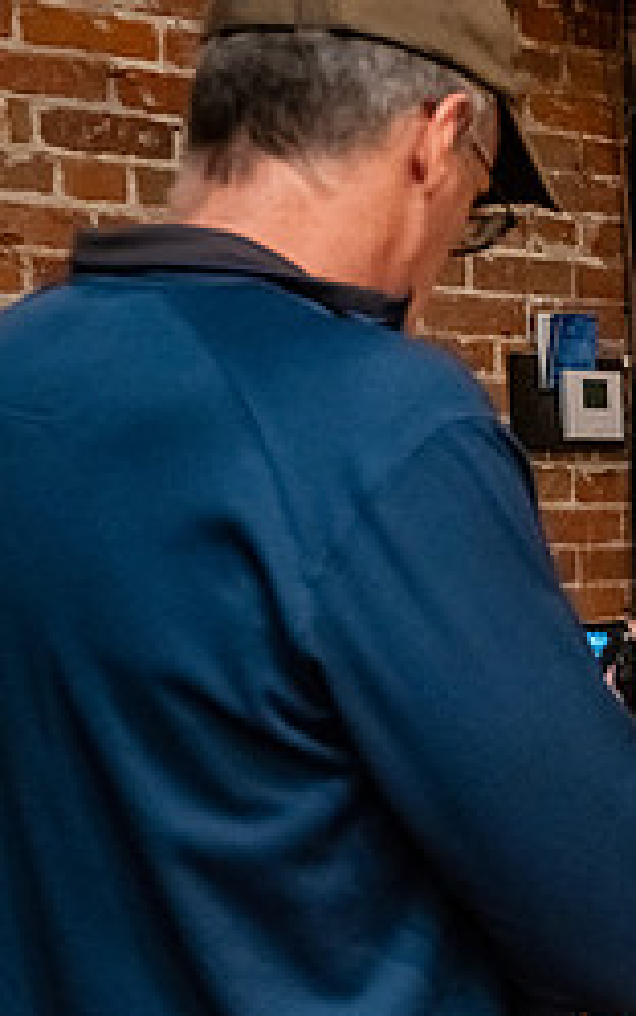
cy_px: 757
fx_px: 2630
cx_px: 1019
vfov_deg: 21.7
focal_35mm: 95
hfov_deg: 12.9
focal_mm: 40
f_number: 5
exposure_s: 1/40
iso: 6400
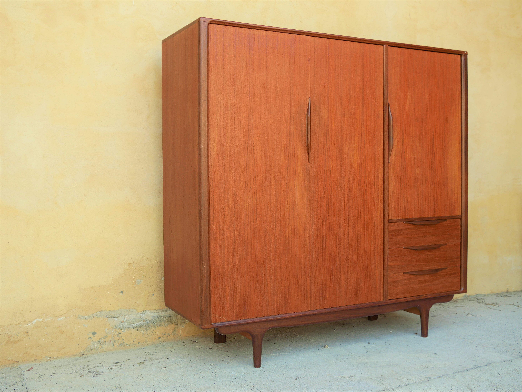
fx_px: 603
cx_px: 261
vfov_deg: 36.0
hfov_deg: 46.8
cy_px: 196
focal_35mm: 40
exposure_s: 1/250
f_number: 2.8
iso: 200
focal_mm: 20
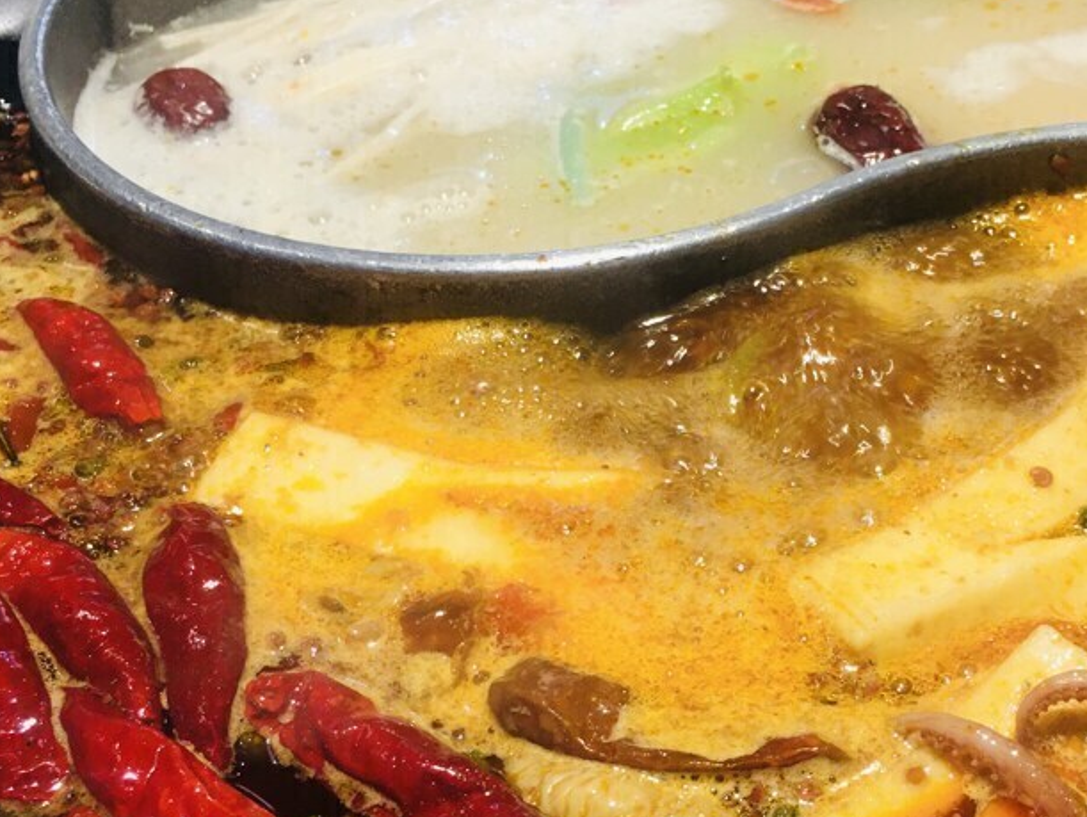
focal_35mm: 57
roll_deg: +2.0
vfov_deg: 25.5
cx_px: 721
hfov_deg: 33.5
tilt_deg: -42.4
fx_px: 1791
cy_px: 564
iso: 40
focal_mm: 4.15
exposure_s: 1/33
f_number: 2.2
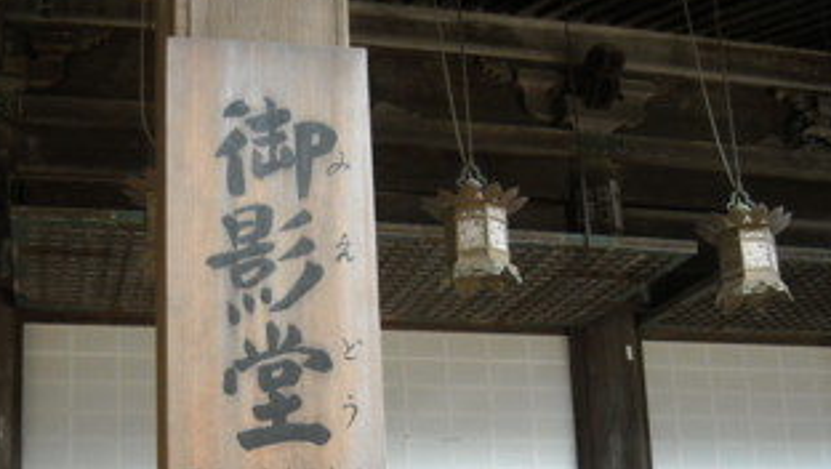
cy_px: 410
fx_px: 1213
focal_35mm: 55
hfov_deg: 37.5
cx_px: 288
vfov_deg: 21.5
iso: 208
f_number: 2.8
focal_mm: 5.7
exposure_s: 1/176
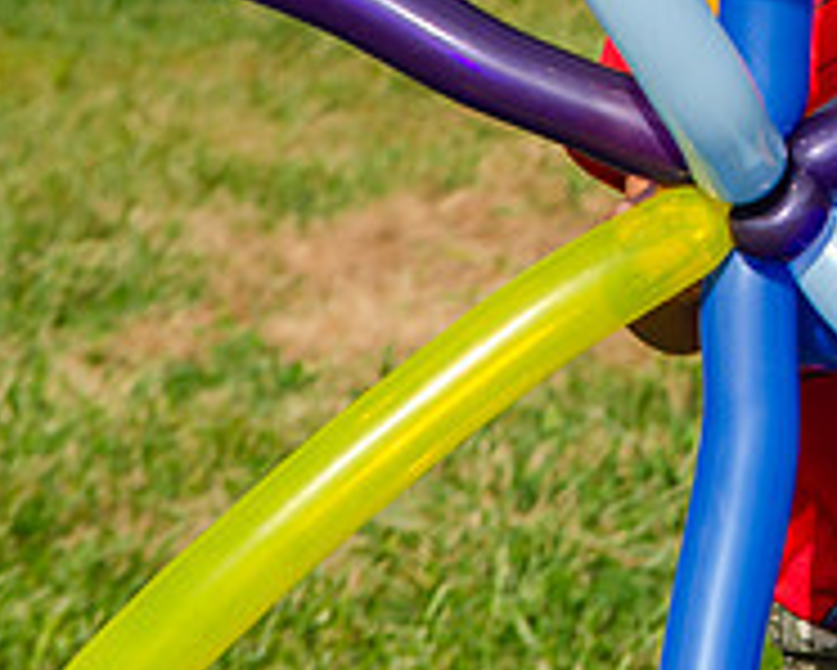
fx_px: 14623
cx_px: 1030
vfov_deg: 2.6
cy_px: -121
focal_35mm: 590
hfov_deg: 3.3
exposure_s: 1/250
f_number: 8
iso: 100
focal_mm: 135
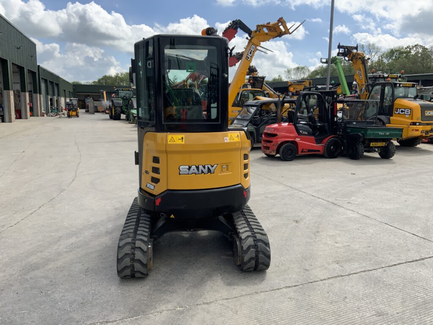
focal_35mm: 29
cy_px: 162
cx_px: 216
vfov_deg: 48.2
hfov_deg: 61.7
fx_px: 363
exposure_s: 1/1534
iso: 16
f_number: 1.8
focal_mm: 3
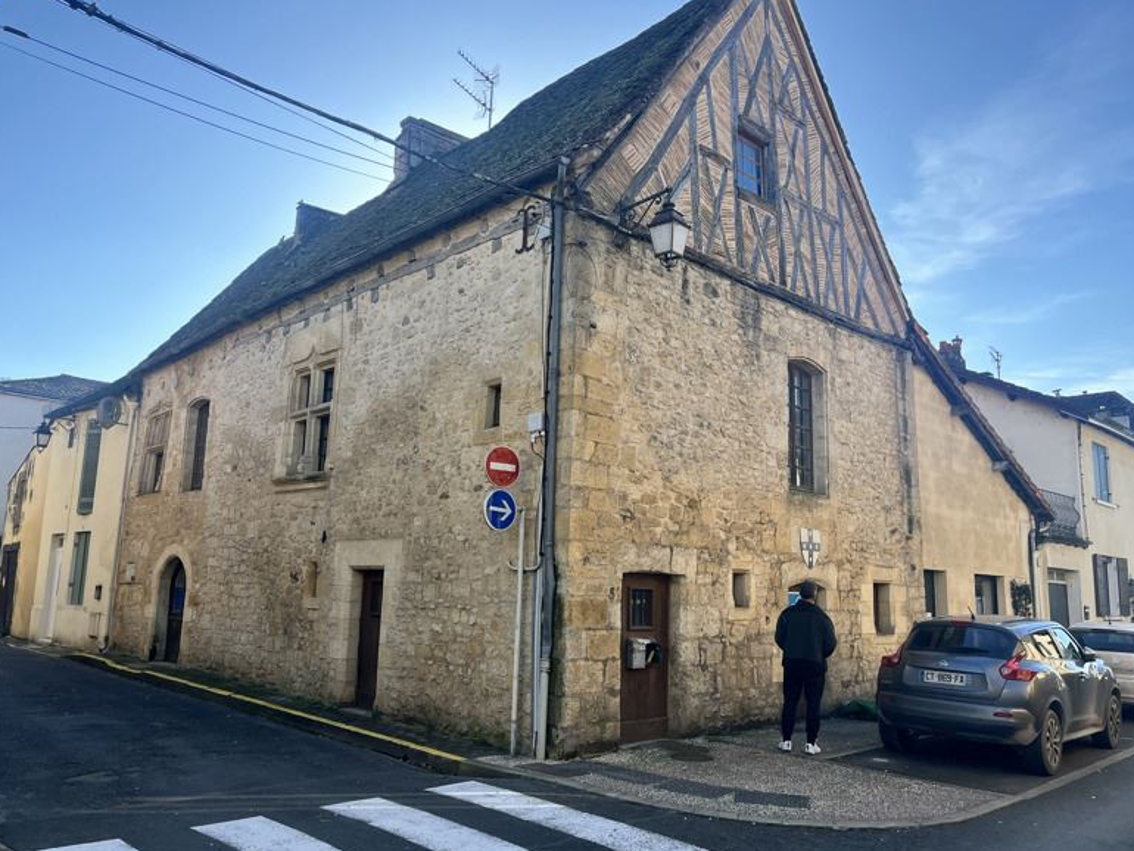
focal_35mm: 27
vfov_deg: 51.4
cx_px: 555
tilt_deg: +9.5
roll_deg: -2.4
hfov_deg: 65.3
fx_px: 885
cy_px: 428
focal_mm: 5.1
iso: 50
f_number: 1.6
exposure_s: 1/1441
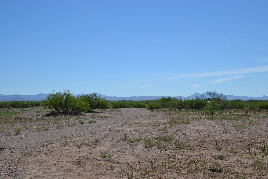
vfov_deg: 28.1
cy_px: 90
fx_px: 357
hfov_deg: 41.1
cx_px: 134
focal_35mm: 48
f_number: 8
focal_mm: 32
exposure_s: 1/250
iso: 100
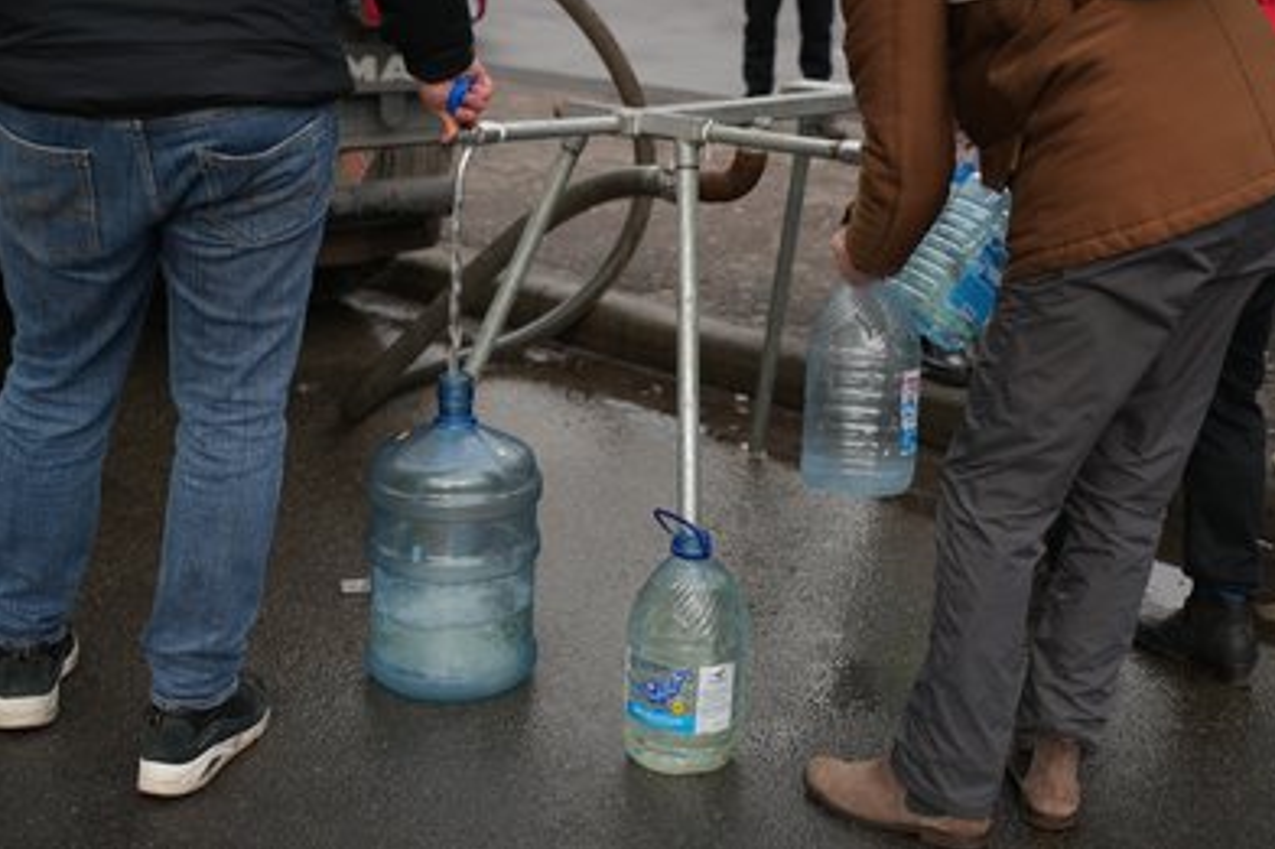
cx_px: 647
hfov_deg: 41.1
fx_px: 1699
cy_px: 421
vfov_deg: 28.1
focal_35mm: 48
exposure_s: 1/200
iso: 320
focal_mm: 47
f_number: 3.5
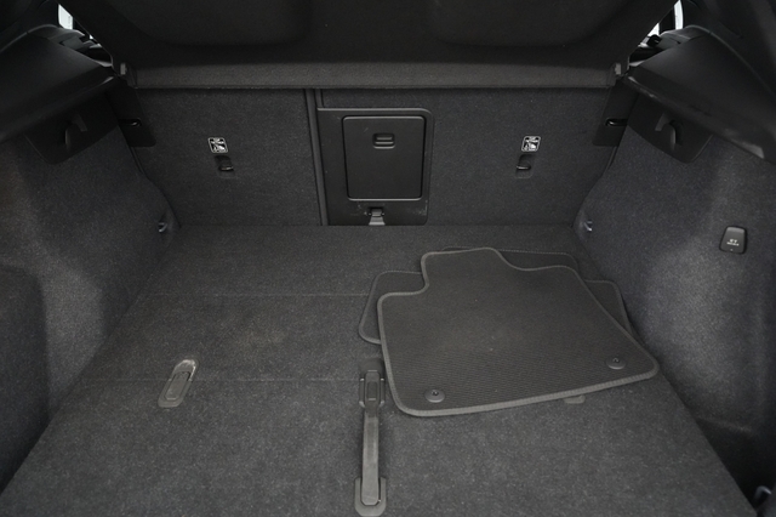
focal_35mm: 26
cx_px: 388
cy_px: 258
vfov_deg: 49.5
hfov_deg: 69.4
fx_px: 560
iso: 10000
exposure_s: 1/100
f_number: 4.5
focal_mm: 26
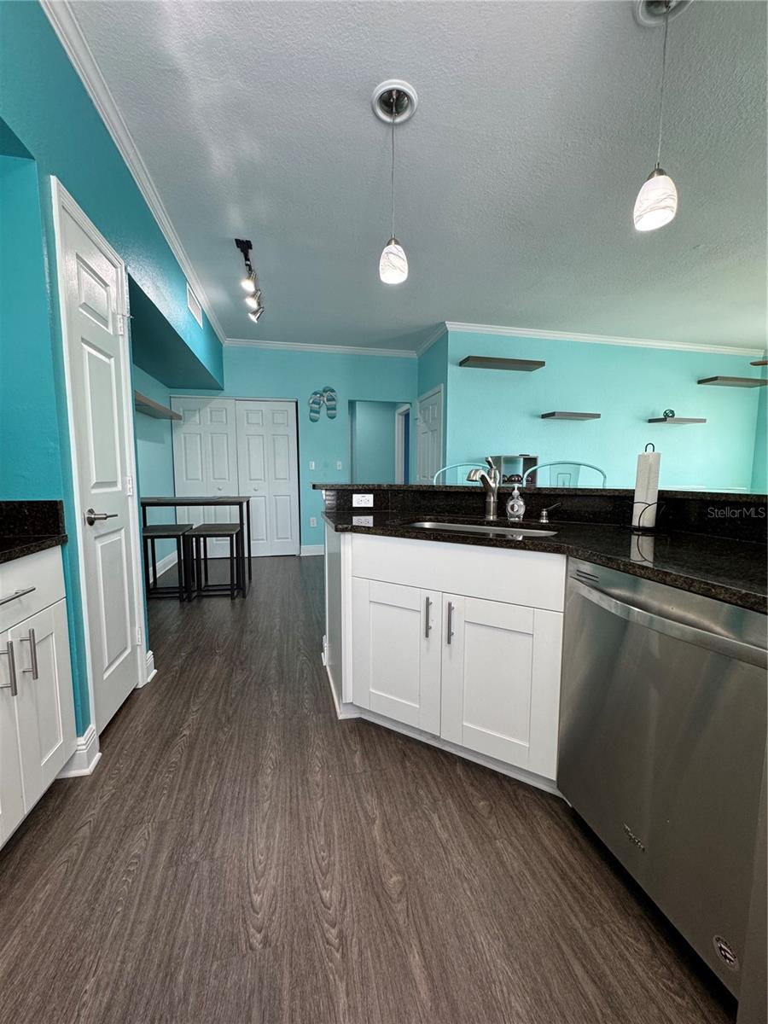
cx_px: 384
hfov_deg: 85.7
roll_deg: -0.3
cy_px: 512
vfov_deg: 102.1
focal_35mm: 14
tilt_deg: -5.5
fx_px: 414
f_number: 2.2
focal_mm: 2.22
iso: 200
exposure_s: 1/120
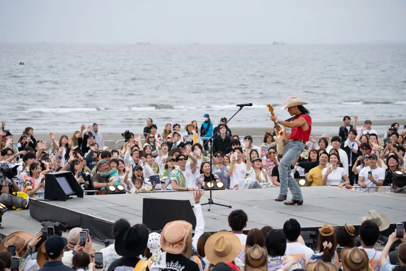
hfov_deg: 14.6
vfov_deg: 9.7
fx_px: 1590
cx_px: 203
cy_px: 136
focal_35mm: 141
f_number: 5.6
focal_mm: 141
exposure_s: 1/1000
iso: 800
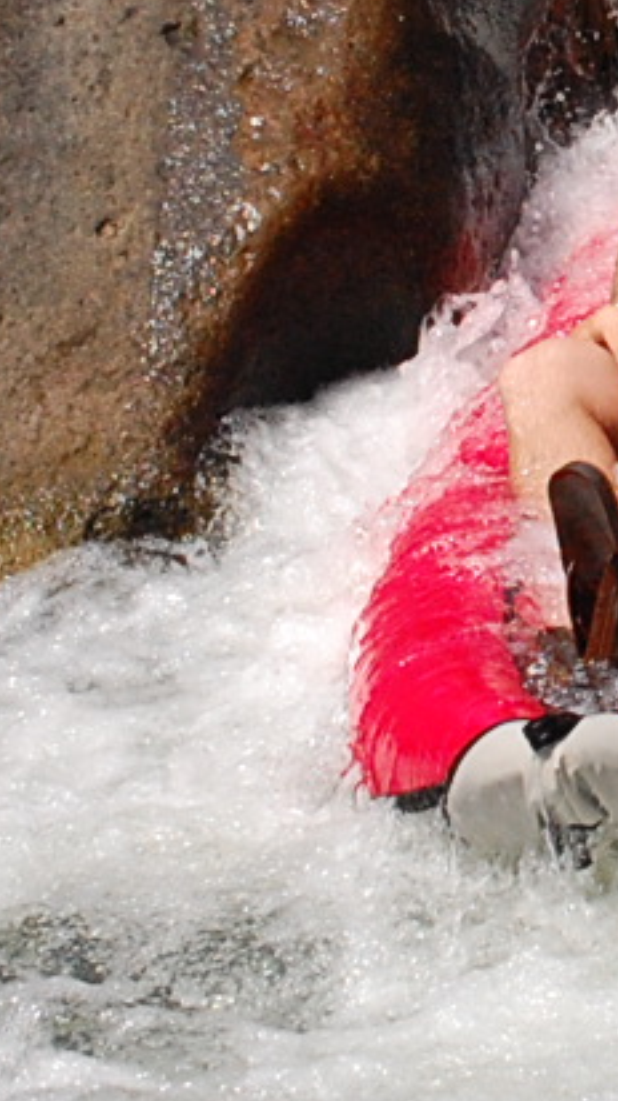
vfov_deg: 13.4
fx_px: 4666
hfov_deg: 7.5
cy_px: 181
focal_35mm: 160
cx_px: 818
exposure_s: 1/640
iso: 800
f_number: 13
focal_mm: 28
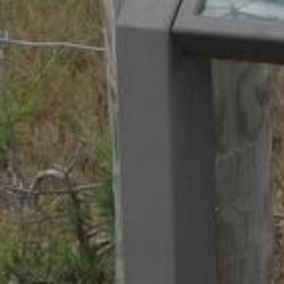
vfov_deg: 4.0
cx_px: 773
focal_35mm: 432
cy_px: -139
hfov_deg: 4.0
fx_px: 4010
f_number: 4.5
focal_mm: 15.4
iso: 64
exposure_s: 1/320
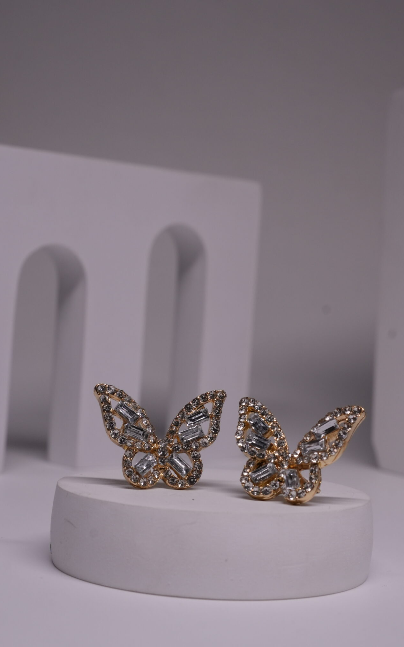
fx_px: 1180
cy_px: 320
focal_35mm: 67
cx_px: 260
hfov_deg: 19.4
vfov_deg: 30.6
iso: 500
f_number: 10
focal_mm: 35
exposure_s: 1/100
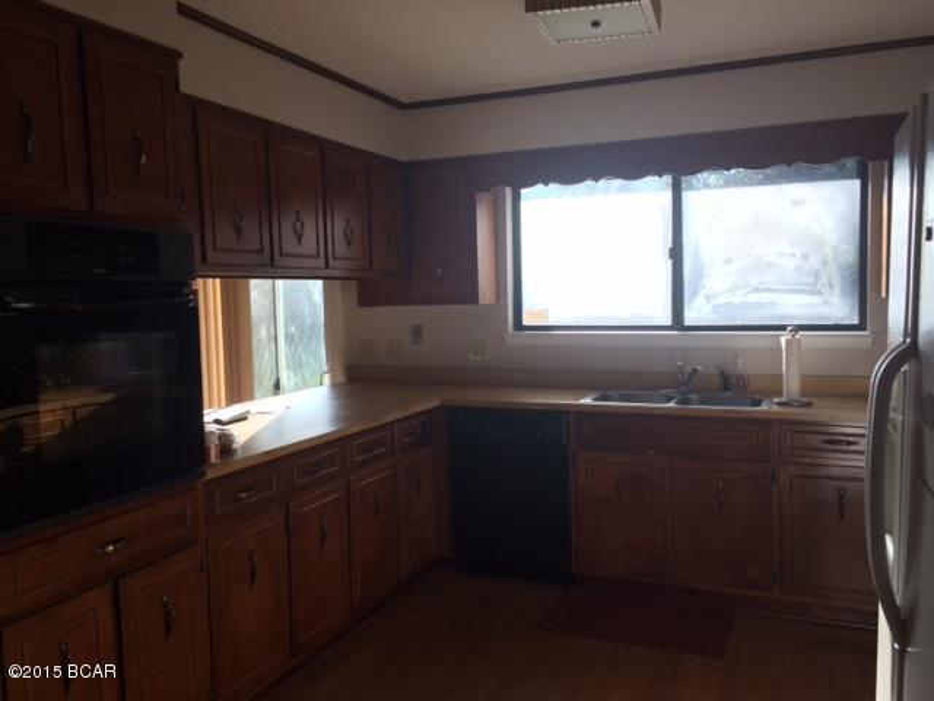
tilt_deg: -6.1
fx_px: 782
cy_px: 350
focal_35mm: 29
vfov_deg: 48.2
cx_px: 467
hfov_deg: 61.7
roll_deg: +0.5
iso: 32
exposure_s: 1/173
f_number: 2.2
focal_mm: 4.15
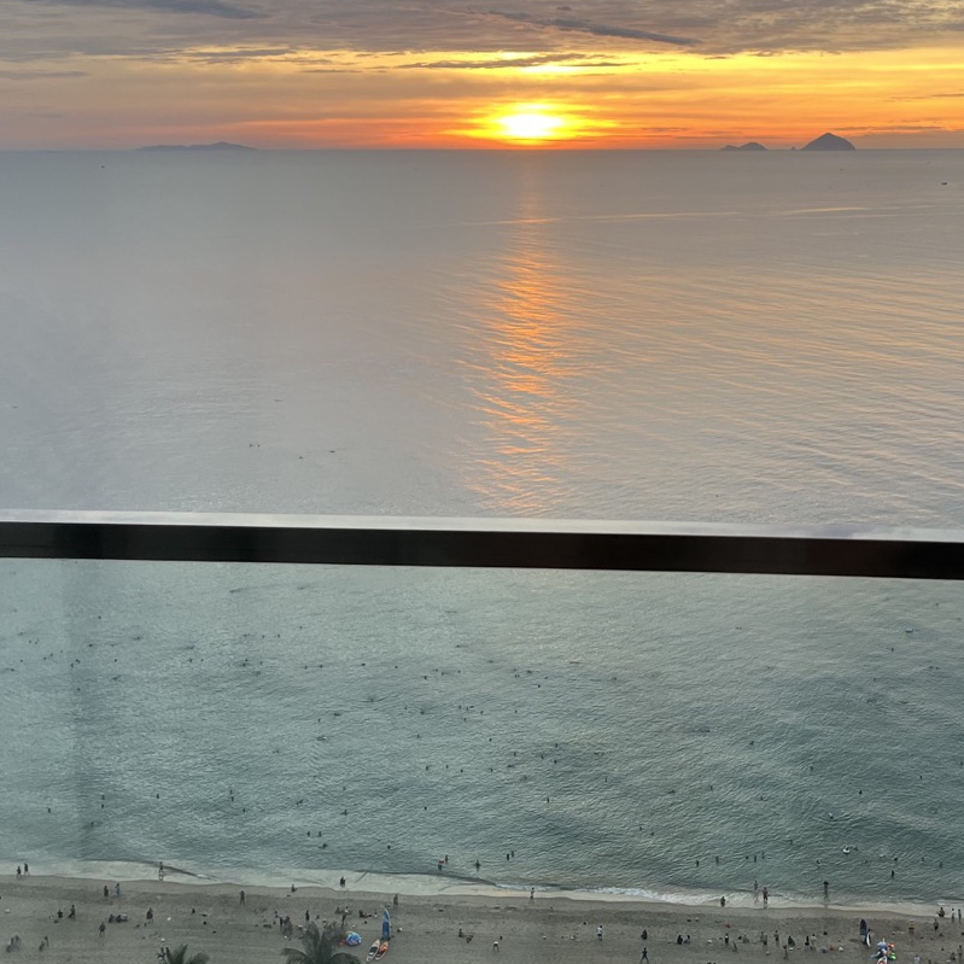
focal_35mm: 46
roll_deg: +0.1
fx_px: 1449
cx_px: 723
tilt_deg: -8.1
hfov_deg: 36.0
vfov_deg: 36.4
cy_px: 323
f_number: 1.6
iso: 64
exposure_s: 1/121
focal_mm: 5.1
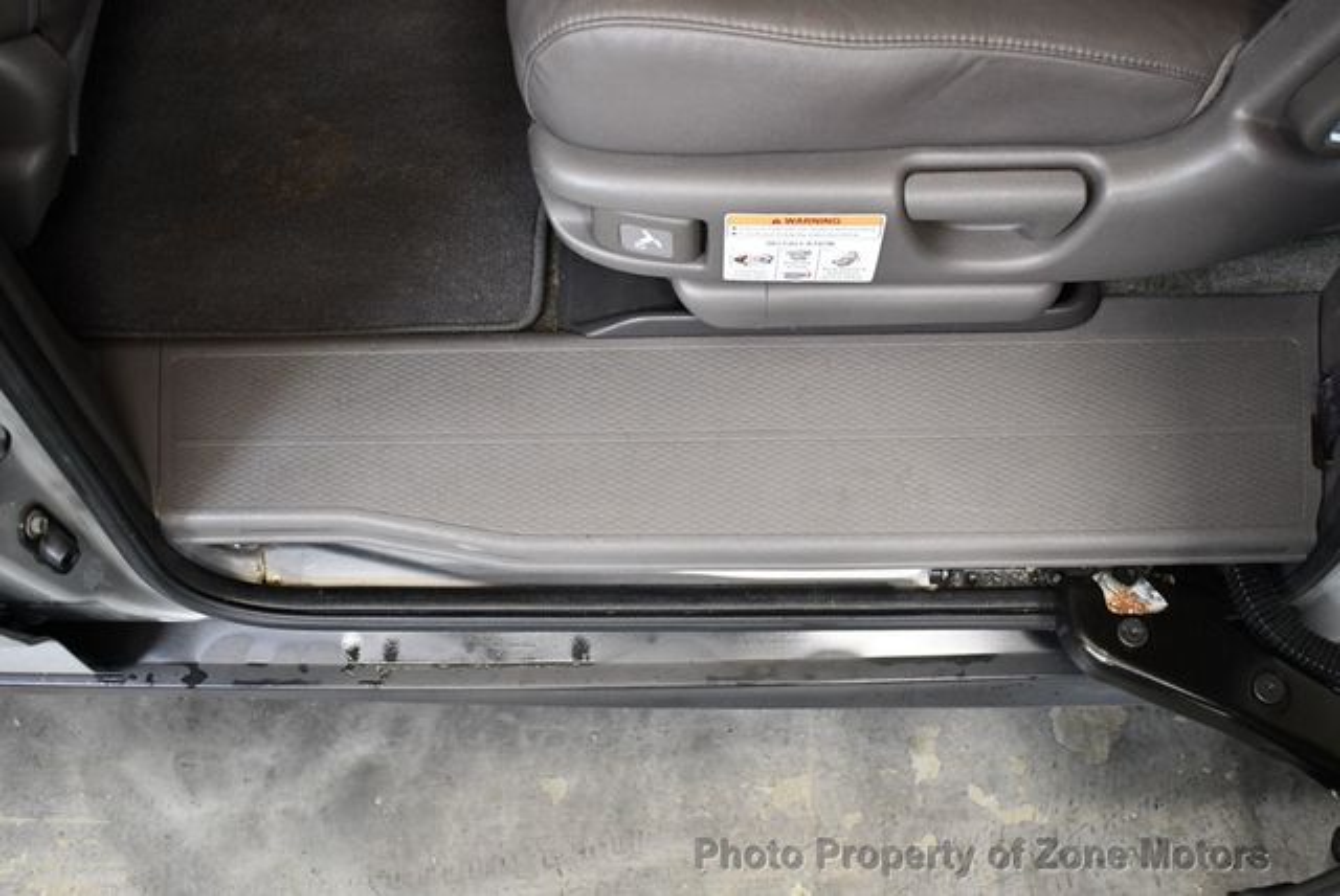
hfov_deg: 53.1
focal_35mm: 36
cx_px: 670
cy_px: 448
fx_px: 1341
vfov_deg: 36.9
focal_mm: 18
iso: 2000
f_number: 3.5
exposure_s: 1/125
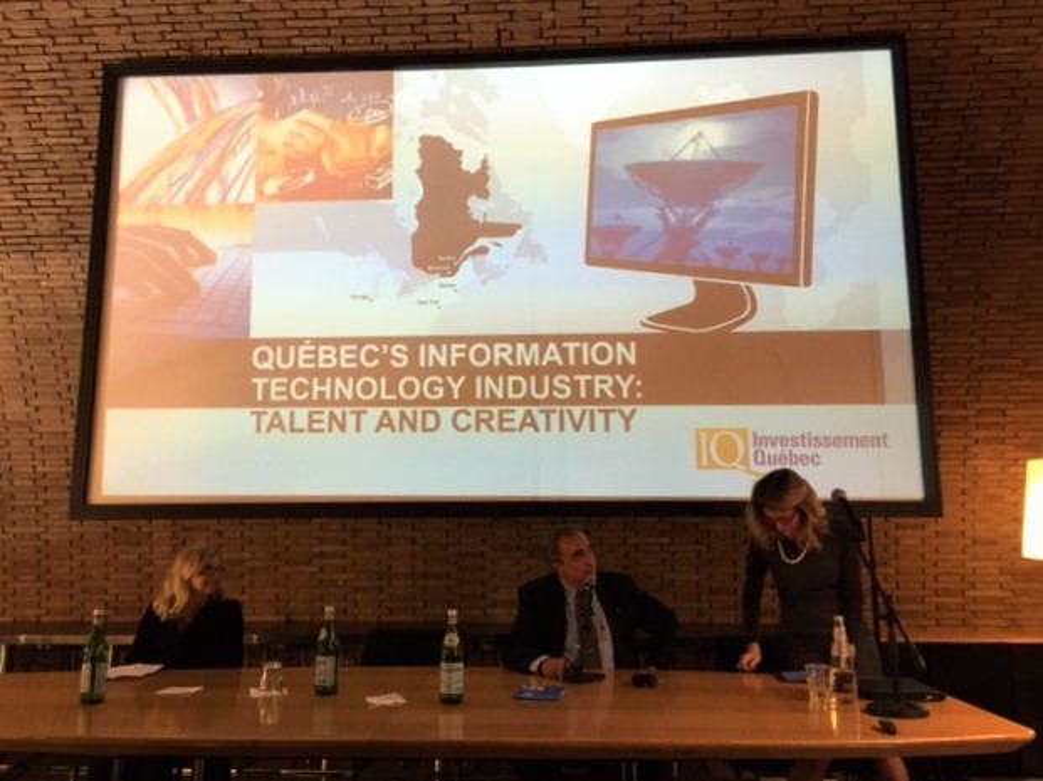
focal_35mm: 29
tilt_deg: +9.6
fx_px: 873
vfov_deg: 48.2
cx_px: 522
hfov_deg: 61.7
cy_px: 390
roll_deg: -1.8
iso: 125
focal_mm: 4.15
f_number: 2.2
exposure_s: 1/17
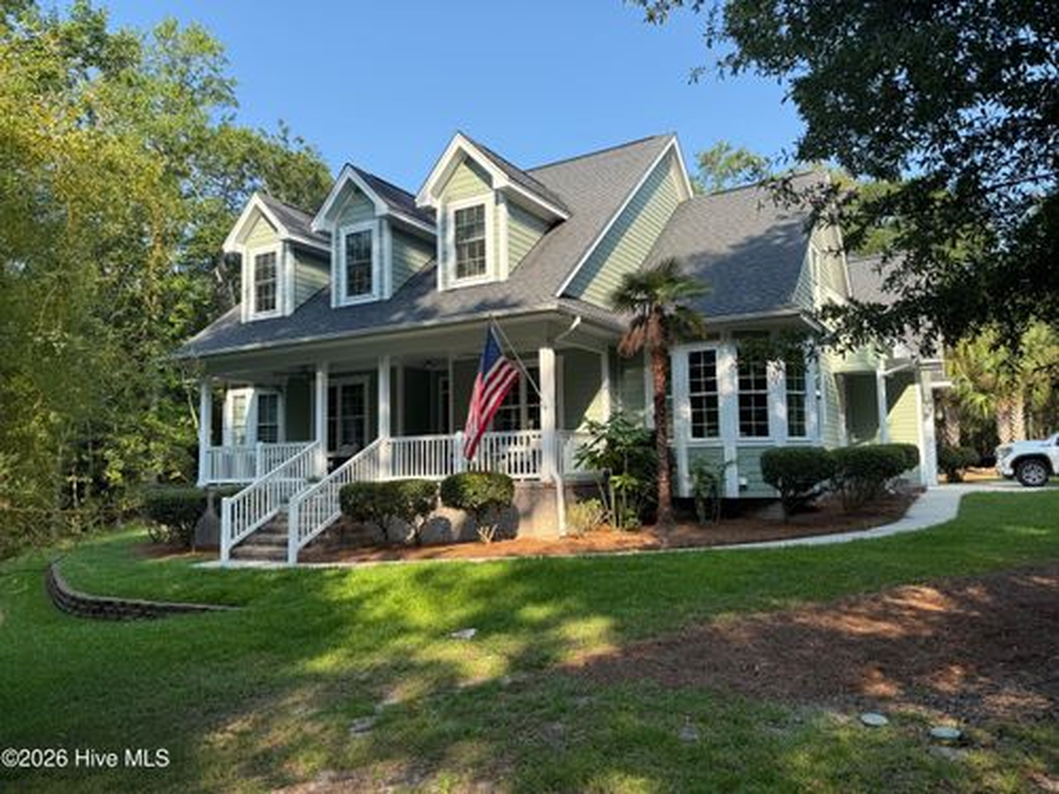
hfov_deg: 71.6
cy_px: 397
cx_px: 530
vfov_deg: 56.8
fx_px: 734
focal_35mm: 24
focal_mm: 6.76
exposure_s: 1/1464
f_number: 1.78
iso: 80
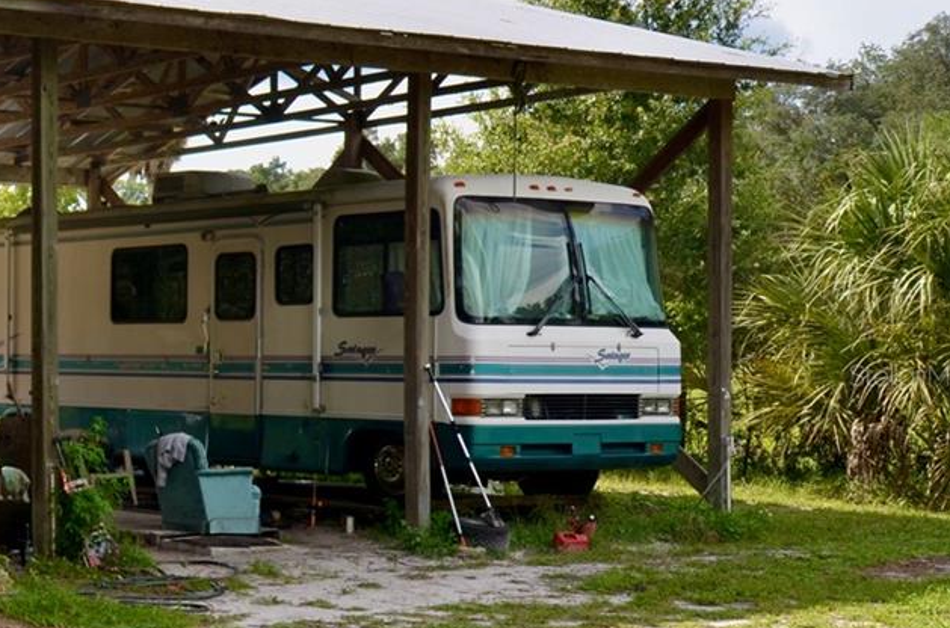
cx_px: -225
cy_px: 375
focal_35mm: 84
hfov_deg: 22.2
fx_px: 2211
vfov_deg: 16.2
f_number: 4.5
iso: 100
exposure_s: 1/250
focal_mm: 22
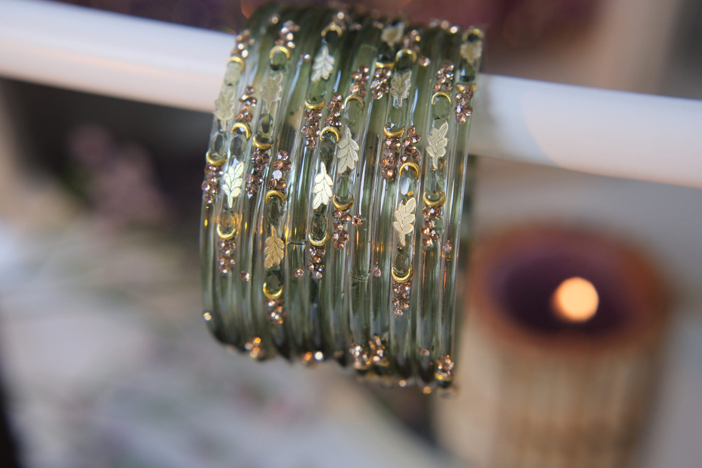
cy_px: 234
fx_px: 975
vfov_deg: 27.0
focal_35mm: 50
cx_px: 351
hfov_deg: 39.6
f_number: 3.2
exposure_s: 1/125
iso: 640
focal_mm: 33
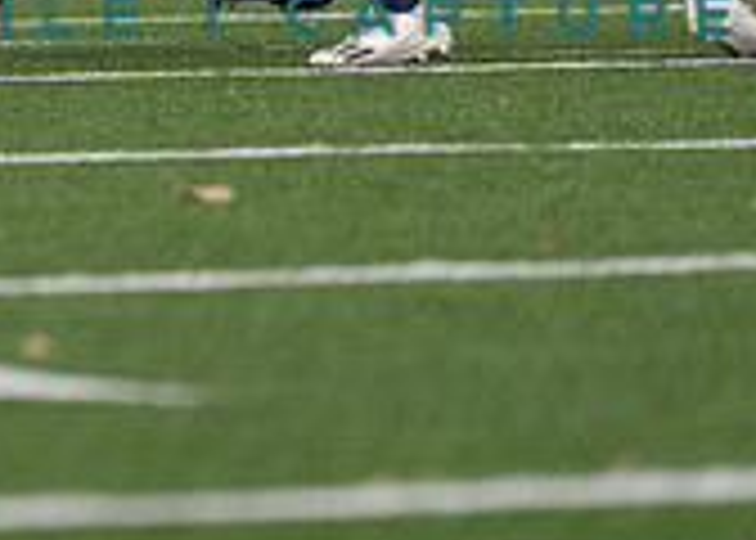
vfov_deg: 2.0
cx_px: -338
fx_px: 15566
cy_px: -180
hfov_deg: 2.8
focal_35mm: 725
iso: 250
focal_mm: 200
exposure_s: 1/1250
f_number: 2.8
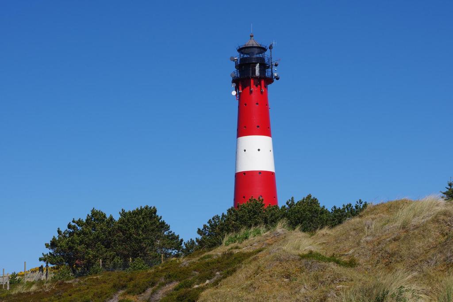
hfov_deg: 24.8
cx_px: 226
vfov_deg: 16.7
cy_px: 151
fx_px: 1032
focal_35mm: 82
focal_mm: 55
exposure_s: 1/200
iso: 200
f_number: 14
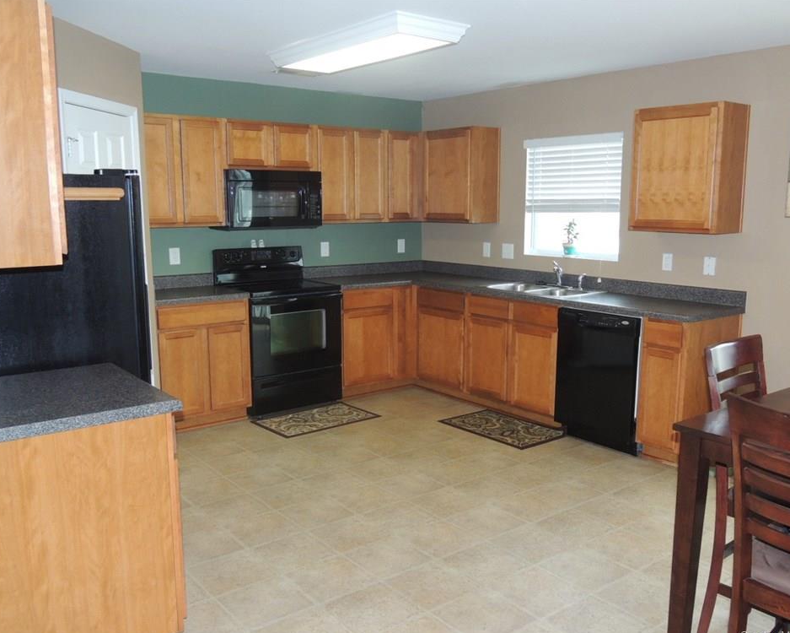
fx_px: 748
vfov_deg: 45.8
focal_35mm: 32
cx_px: 406
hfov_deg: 55.6
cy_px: 320
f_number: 3.1
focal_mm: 5.3
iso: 280
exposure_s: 1/30
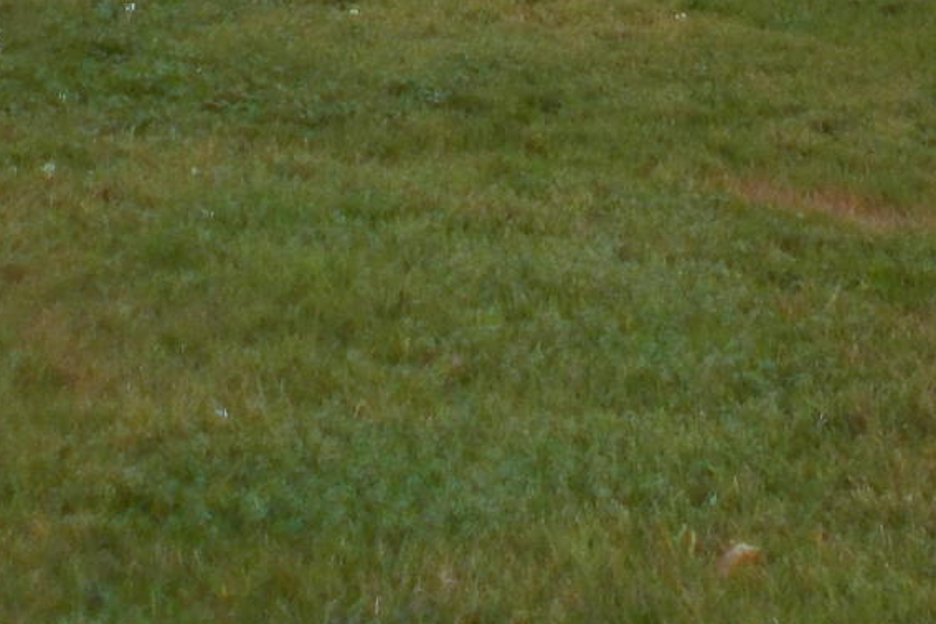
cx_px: 525
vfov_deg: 4.9
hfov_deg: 7.5
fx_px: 7149
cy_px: -801
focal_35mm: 275
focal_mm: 9
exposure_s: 1/125
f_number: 4.5
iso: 80
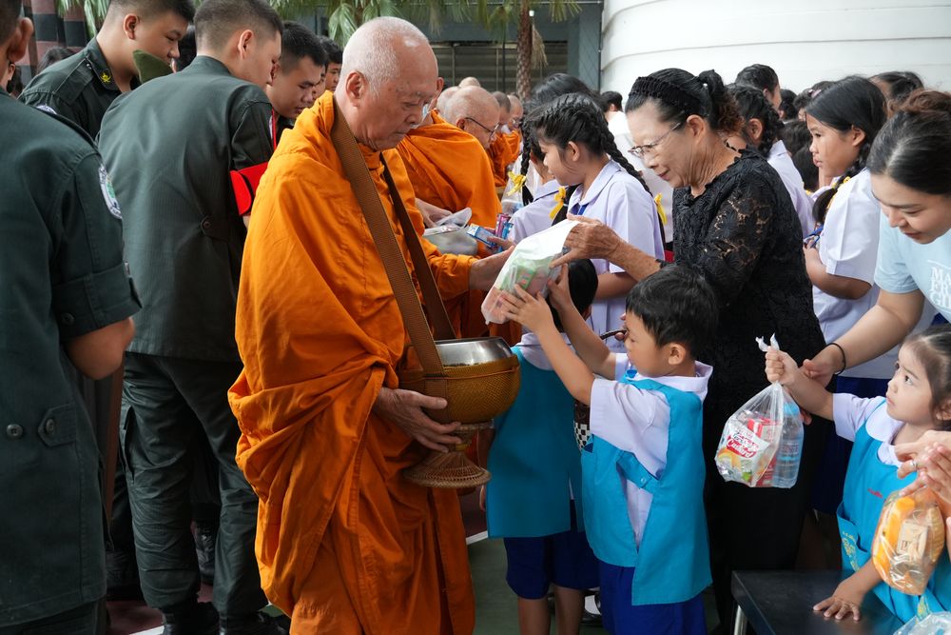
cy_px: 318
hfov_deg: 43.6
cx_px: 476
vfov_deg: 29.9
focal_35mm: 45
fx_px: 1189
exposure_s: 1/125
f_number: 5
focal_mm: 30
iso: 1250
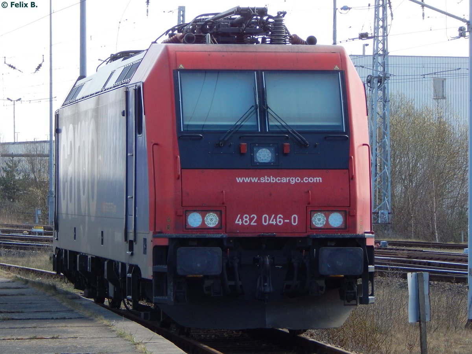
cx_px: 236
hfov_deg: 9.6
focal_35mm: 207
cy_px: 177
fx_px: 2823
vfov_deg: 7.2
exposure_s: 1/250
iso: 125
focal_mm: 37.1
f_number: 5.4
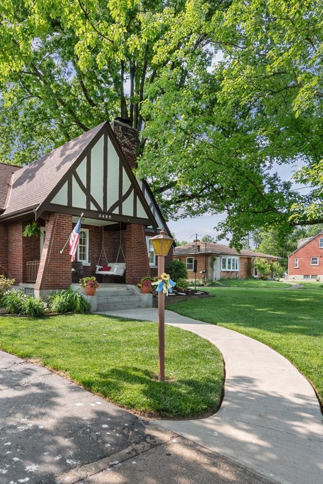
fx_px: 336
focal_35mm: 25
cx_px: 94
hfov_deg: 49.8
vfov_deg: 71.5
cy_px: 251
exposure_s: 1/125
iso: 100
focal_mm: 16
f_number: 8
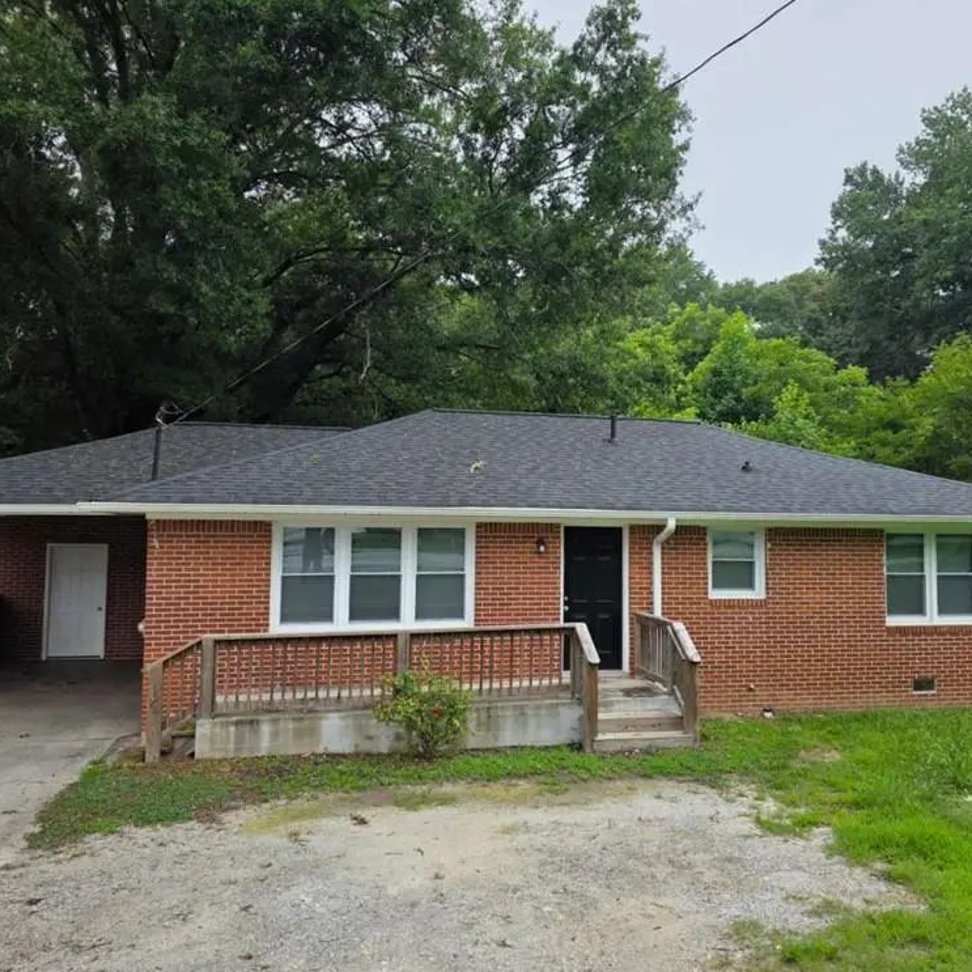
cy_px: 491
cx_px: 529
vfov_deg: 57.3
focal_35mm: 28
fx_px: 890
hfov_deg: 57.2
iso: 32
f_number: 1.7
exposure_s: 1/180
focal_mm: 6.3
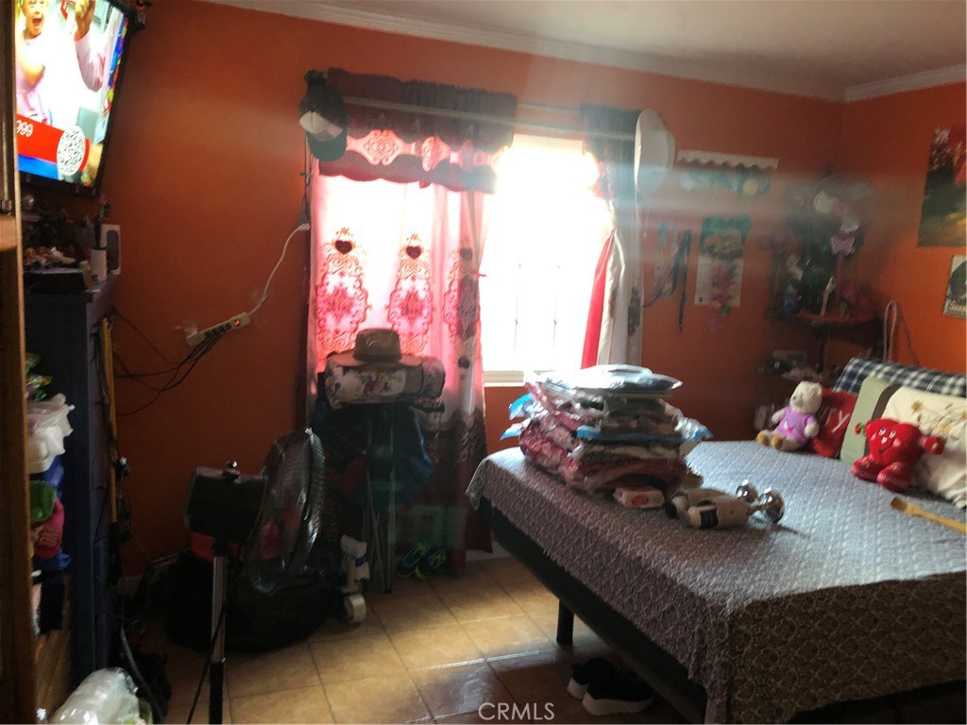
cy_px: 362
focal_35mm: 28
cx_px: 484
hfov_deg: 63.4
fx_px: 782
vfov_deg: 49.7
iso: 100
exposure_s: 1/12
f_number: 1.8
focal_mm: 4
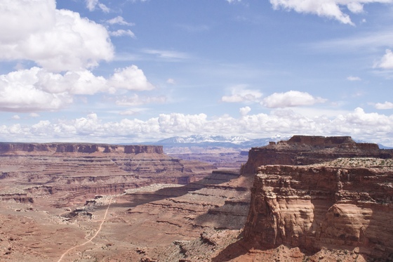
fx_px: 442
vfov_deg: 33.0
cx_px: 196
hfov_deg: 47.9
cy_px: 131
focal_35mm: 40
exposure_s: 1/2000
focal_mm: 27
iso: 3200
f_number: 22
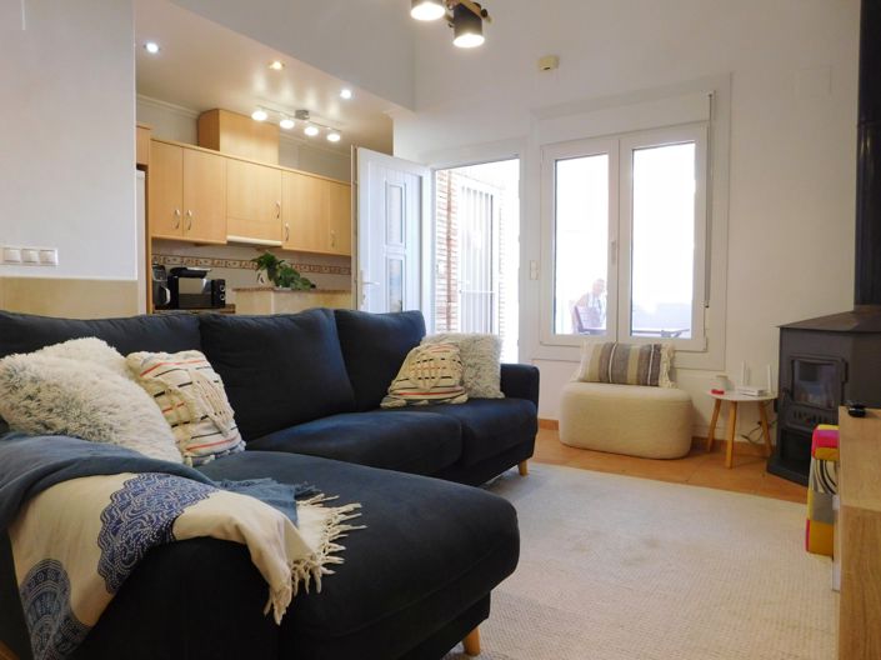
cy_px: 330
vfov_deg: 58.8
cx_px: 440
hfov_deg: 74.0
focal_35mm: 23
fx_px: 585
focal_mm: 4
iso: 180
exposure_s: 1/30
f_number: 3
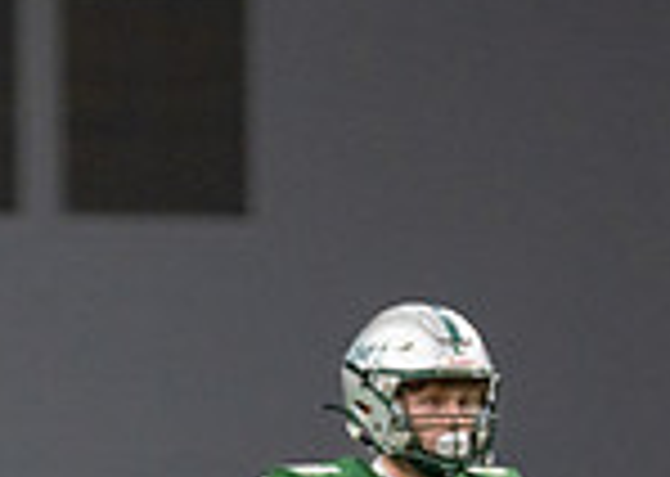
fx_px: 20181
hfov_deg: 1.9
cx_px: -59
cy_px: 1106
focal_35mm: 1062
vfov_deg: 1.4
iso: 1600
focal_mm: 200
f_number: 2.8
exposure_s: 1/1250
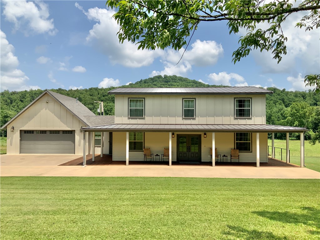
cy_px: 120
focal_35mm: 29
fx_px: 268
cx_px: 160
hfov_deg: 61.7
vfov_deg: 48.2
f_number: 1.8
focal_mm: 3
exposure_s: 1/2320
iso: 16
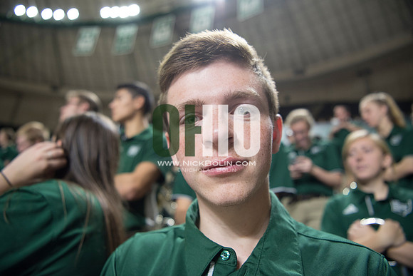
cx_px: 206
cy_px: 138
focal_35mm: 24
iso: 2000
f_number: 2.8
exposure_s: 1/200
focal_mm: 24
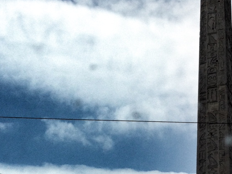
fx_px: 684
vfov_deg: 14.2
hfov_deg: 19.2
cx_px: 156
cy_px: 184
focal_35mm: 102
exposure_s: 1/1972
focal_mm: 4.28
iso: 64
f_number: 2.4
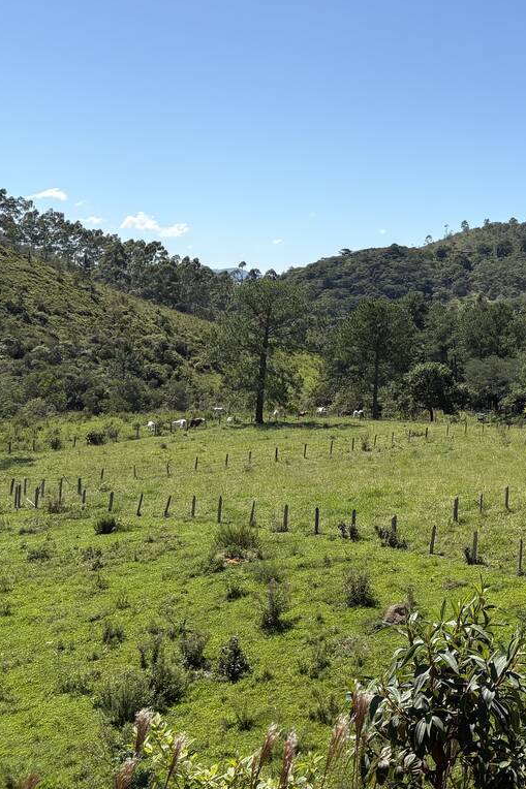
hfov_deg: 23.6
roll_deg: -0.7
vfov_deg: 38.4
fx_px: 1118
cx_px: 673
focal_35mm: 51
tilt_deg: +3.6
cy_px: 257
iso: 50
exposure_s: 1/3448
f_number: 1.6
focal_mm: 5.96
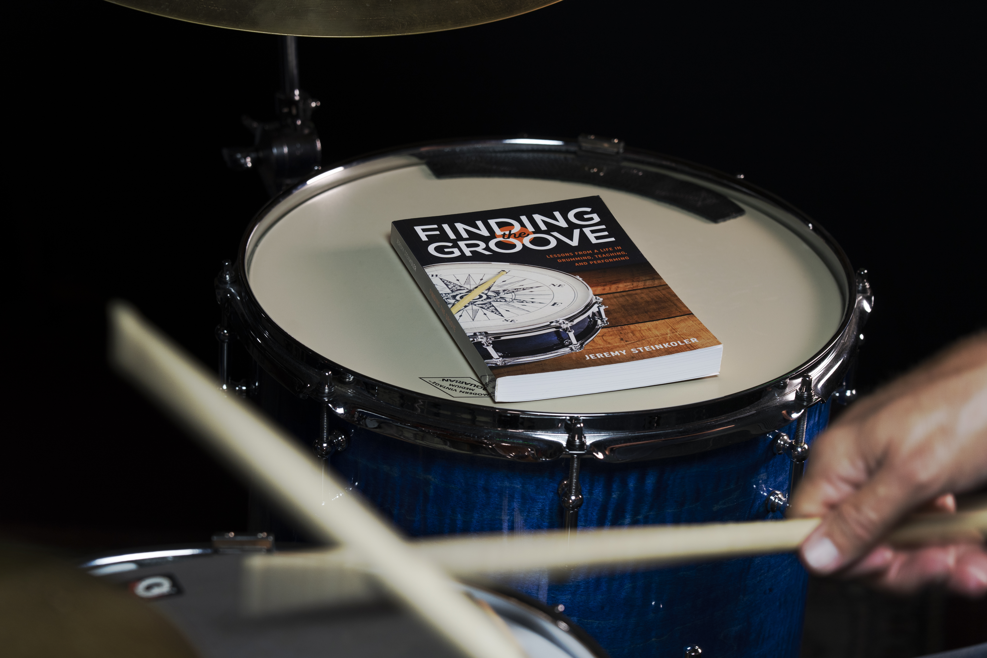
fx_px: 2879
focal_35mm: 105
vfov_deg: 13.0
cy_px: 329
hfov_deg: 19.5
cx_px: 494
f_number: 5.6
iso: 400
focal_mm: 105
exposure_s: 1/30
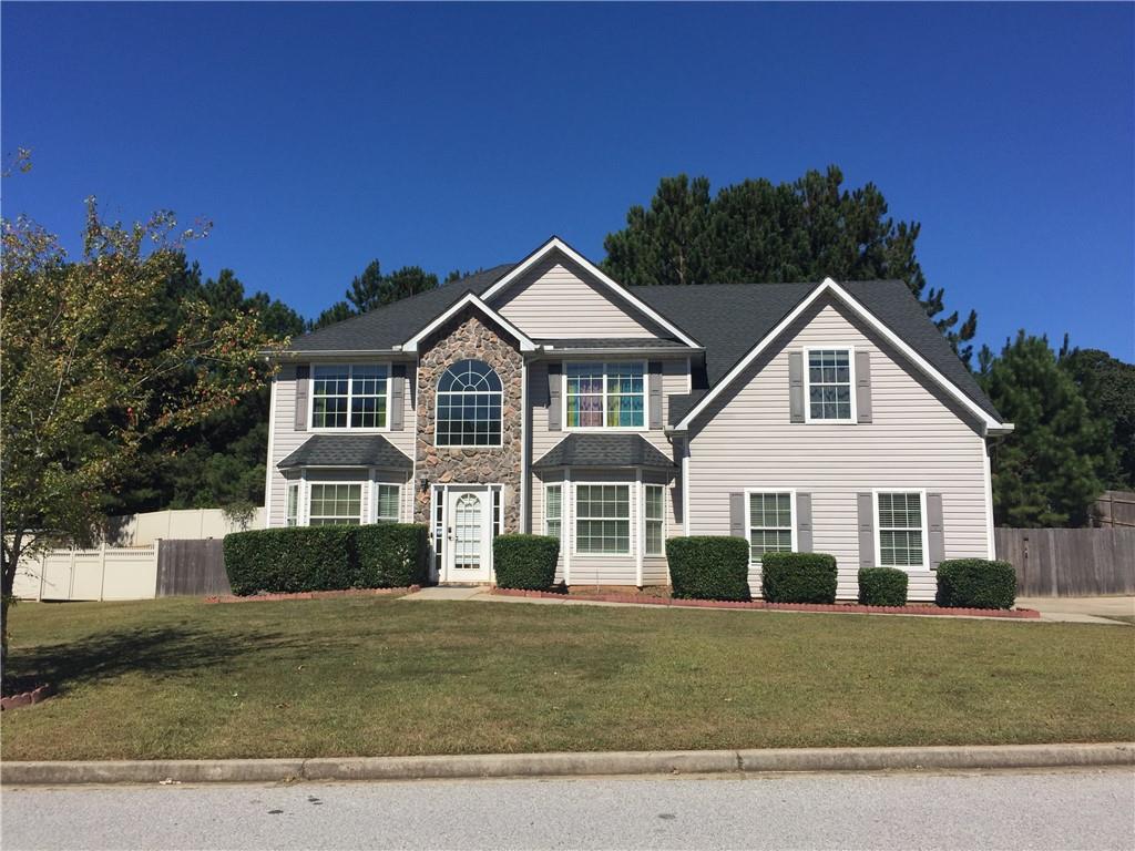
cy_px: 426
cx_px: 568
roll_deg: -1.5
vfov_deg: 48.2
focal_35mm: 29
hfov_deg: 61.7
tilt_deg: +8.2
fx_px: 951
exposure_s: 1/3597
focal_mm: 4.15
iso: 32
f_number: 2.2
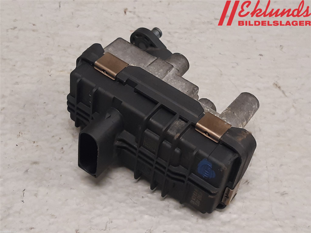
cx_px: 156
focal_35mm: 26
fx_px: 234
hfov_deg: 67.3
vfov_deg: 53.1
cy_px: 116
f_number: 1.7
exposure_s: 1/50
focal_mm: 3.93
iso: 160
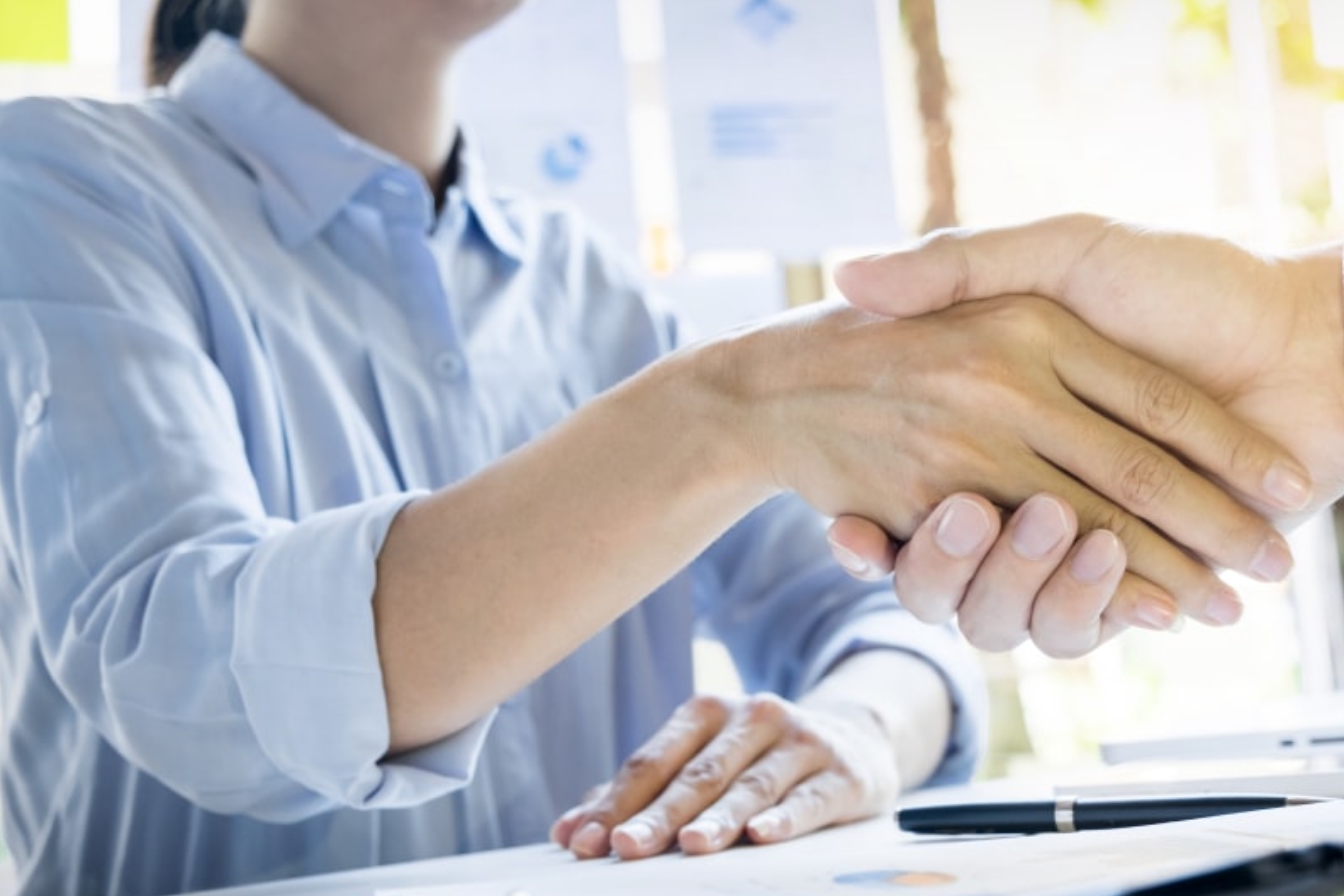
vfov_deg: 28.0
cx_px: 792
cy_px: 535
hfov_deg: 41.0
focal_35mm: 48
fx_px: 1792
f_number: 3.6
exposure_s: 1/60
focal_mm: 25.4
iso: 640
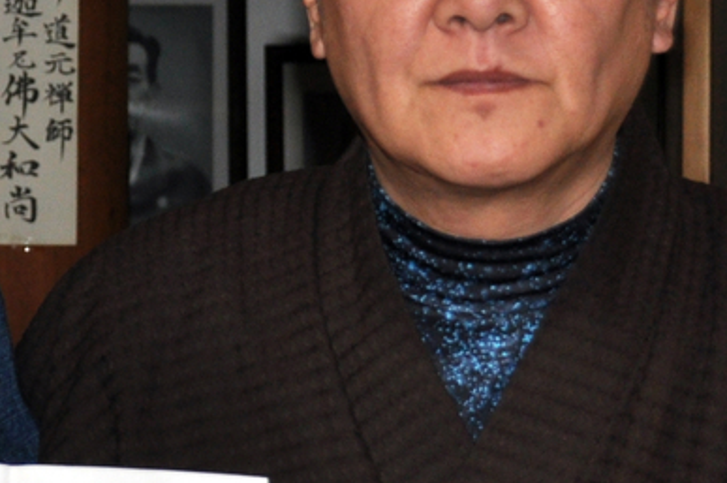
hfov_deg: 13.6
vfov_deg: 9.2
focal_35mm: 149
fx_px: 3005
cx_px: -36
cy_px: 213
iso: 400
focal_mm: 32
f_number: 4.2
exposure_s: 1/60
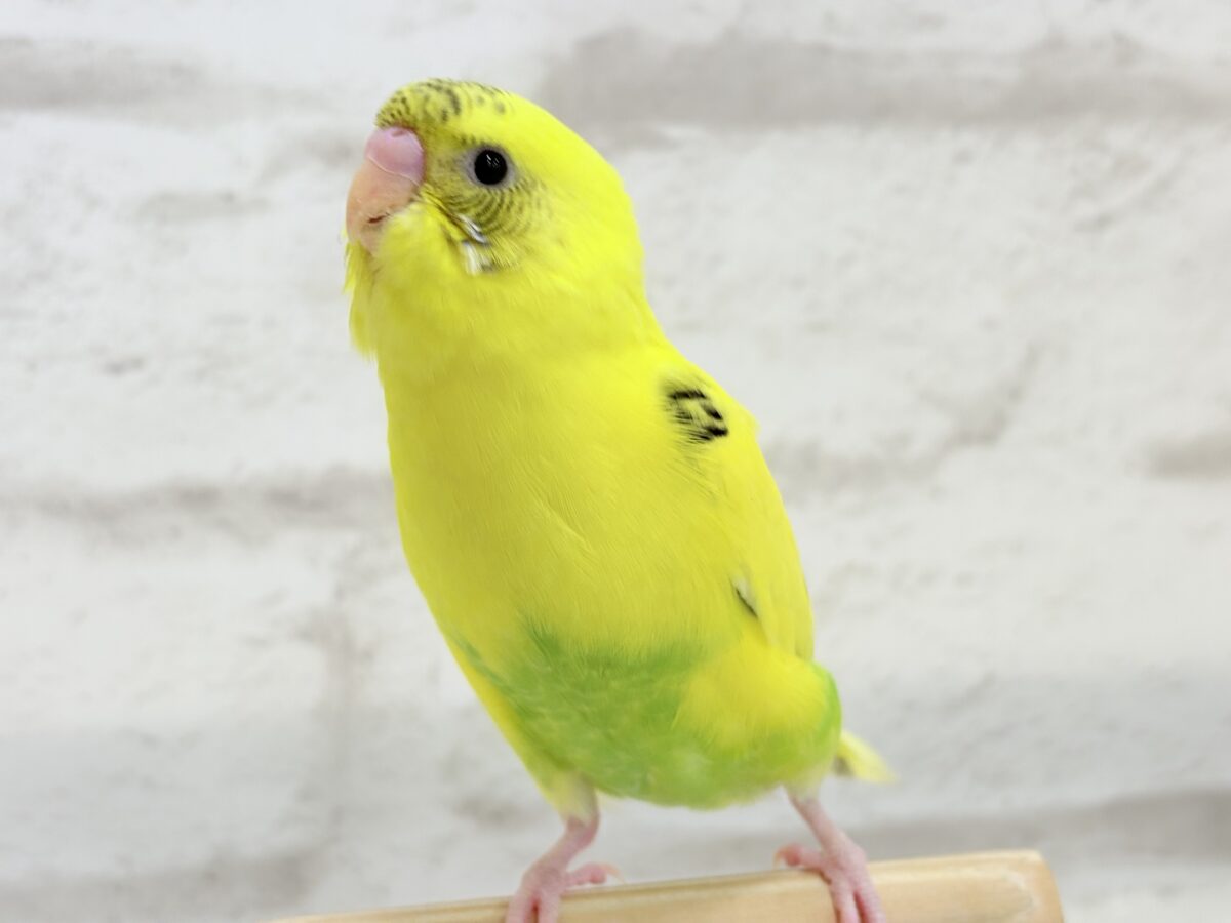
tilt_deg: -7.6
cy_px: 462
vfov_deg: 28.0
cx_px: 616
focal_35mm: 52
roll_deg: +1.2
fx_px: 1849
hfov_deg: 36.8
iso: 32
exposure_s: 1/50
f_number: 1.6
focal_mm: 5.96
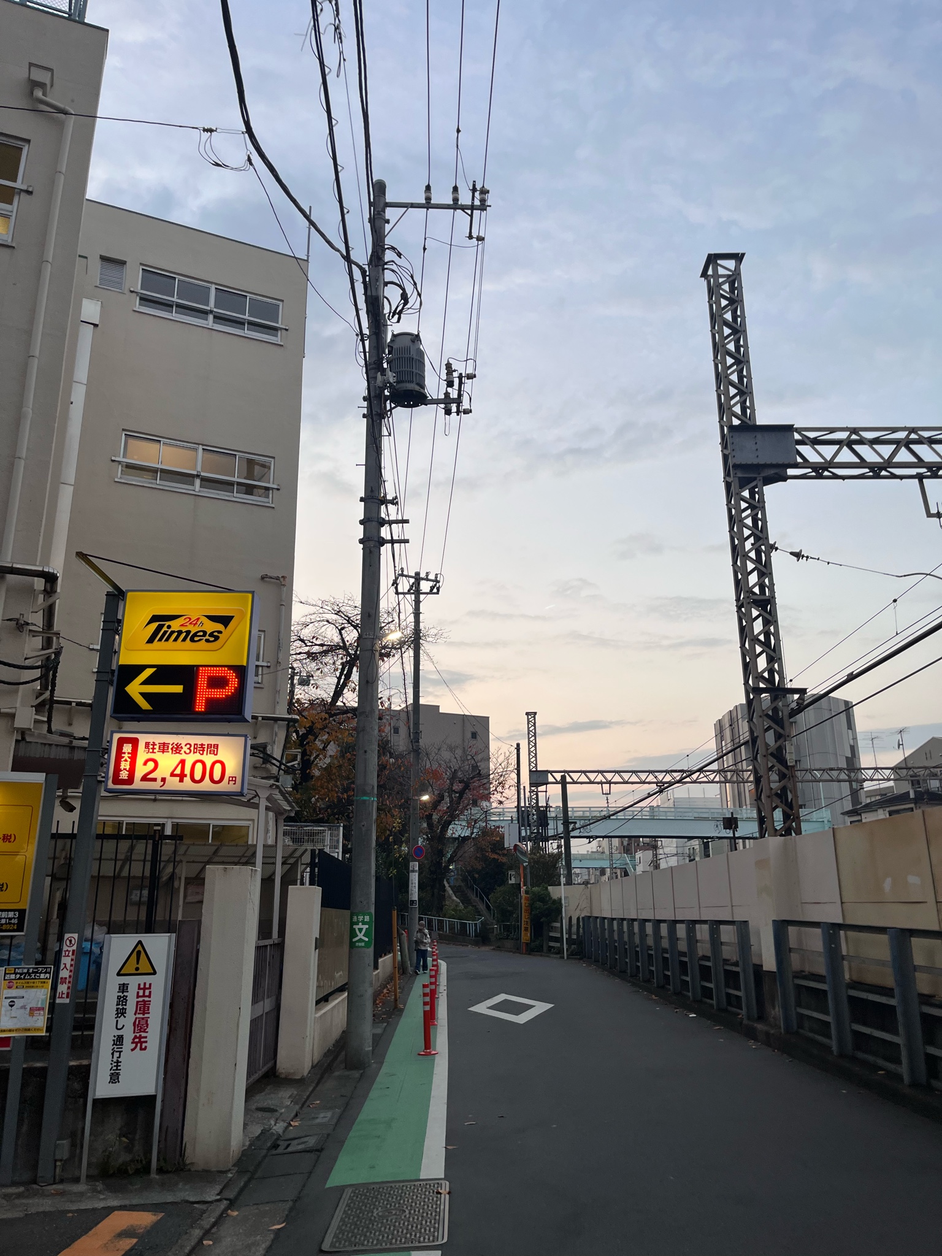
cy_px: 628
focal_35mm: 26
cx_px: 471
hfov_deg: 53.1
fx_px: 943
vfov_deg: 67.3
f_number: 1.6
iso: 40
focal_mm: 5.1
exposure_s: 1/100
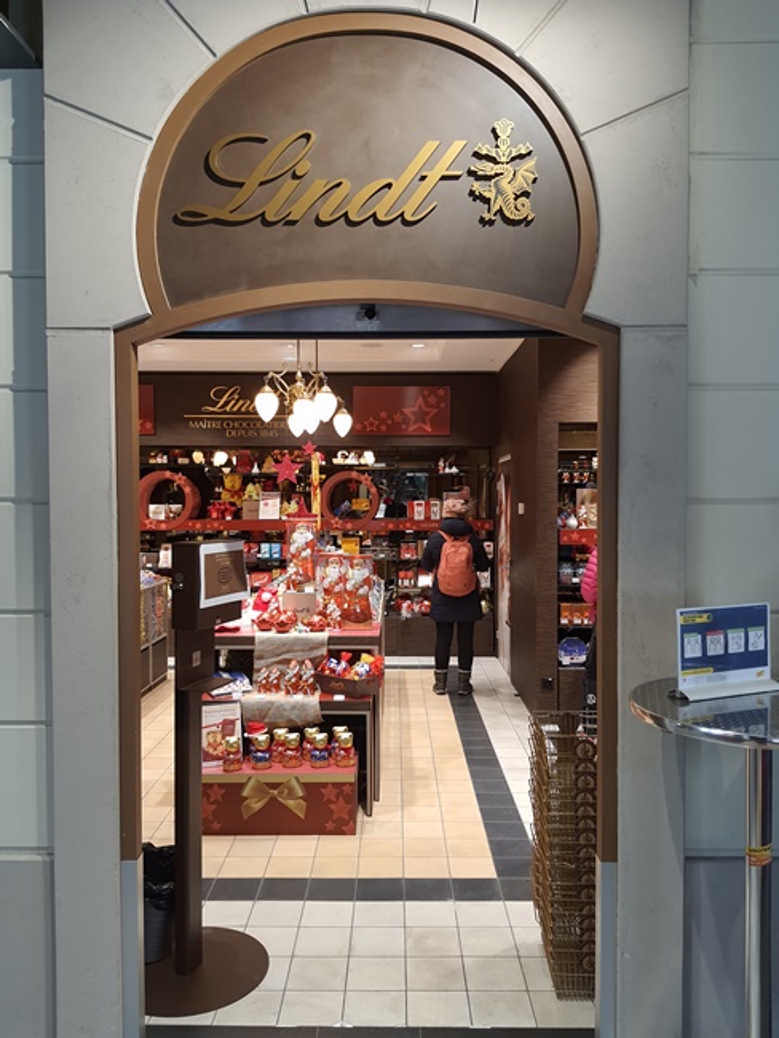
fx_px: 780
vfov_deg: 67.3
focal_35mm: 26
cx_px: 390
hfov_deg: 53.1
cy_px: 519
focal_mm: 4.32
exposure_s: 1/120
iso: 125
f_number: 1.7
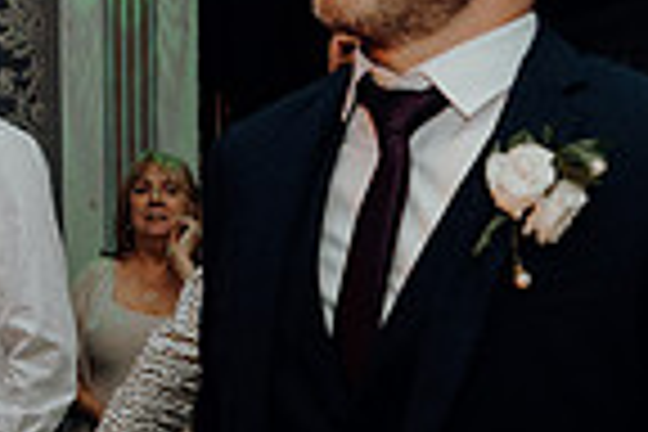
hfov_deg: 21.0
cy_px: 515
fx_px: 1746
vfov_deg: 13.7
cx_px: 356
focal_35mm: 97
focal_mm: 24
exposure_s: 1/160
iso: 2500
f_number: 3.5
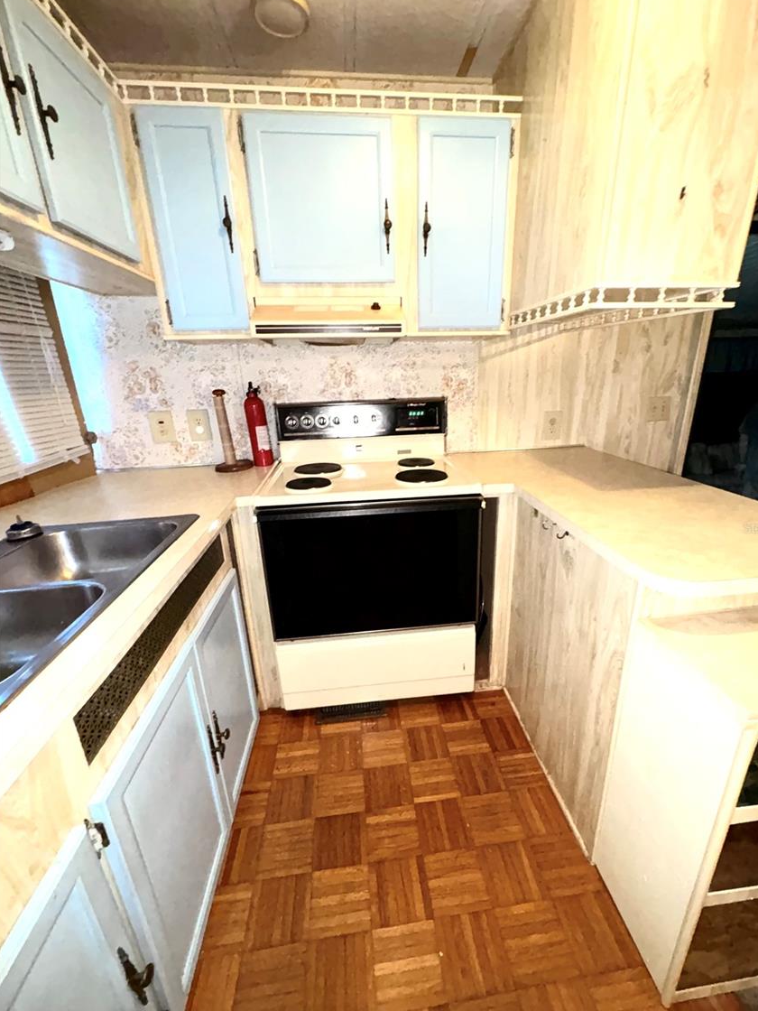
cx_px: 402
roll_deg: +0.1
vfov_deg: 98.1
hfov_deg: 81.7
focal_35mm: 15
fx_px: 438
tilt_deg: -21.0
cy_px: 527
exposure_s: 1/60
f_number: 2.2
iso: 320
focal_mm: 2.22
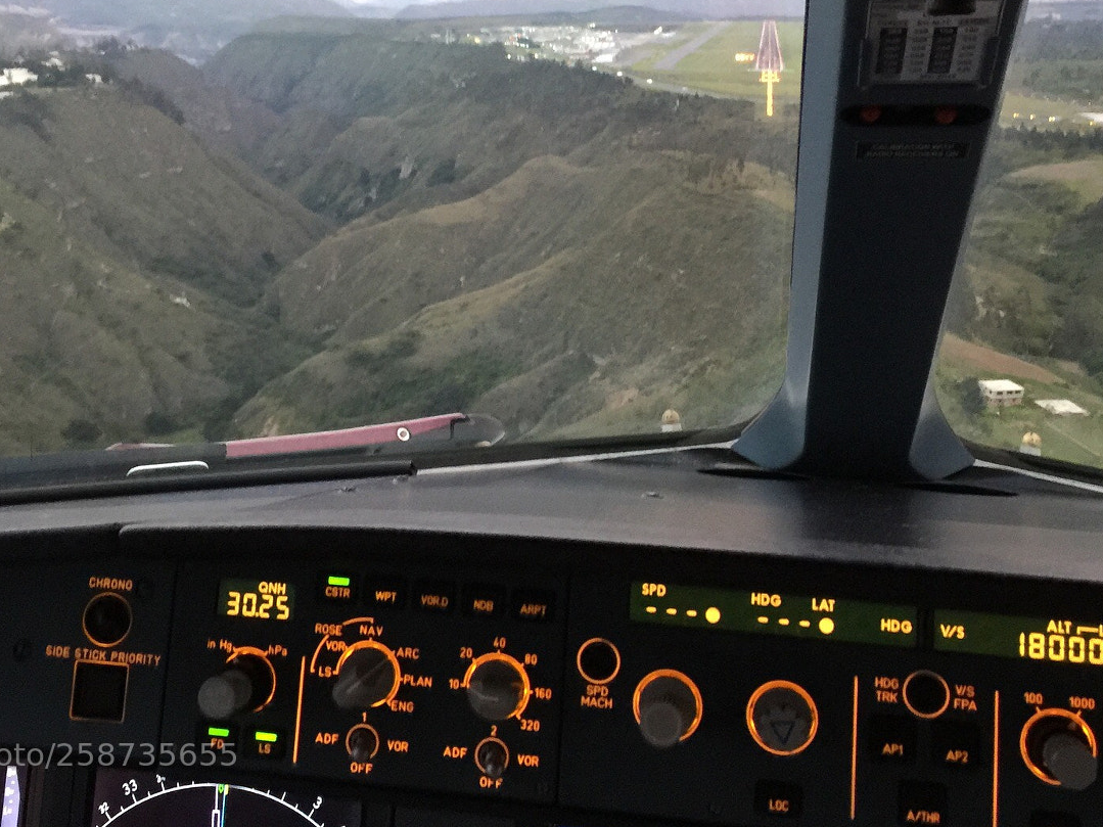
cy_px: 222
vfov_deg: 33.0
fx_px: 1370
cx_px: 520
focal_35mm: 43
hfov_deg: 43.8
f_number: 2.2
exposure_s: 1/10
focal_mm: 4.15
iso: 100
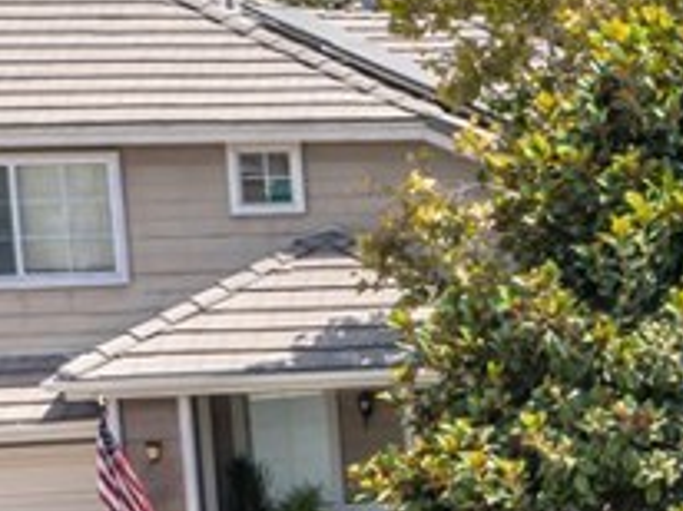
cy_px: 423
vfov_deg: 11.0
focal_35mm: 134
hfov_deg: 11.9
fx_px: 2641
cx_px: 1635
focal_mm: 10.26
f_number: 5.6
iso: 100
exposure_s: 1/400
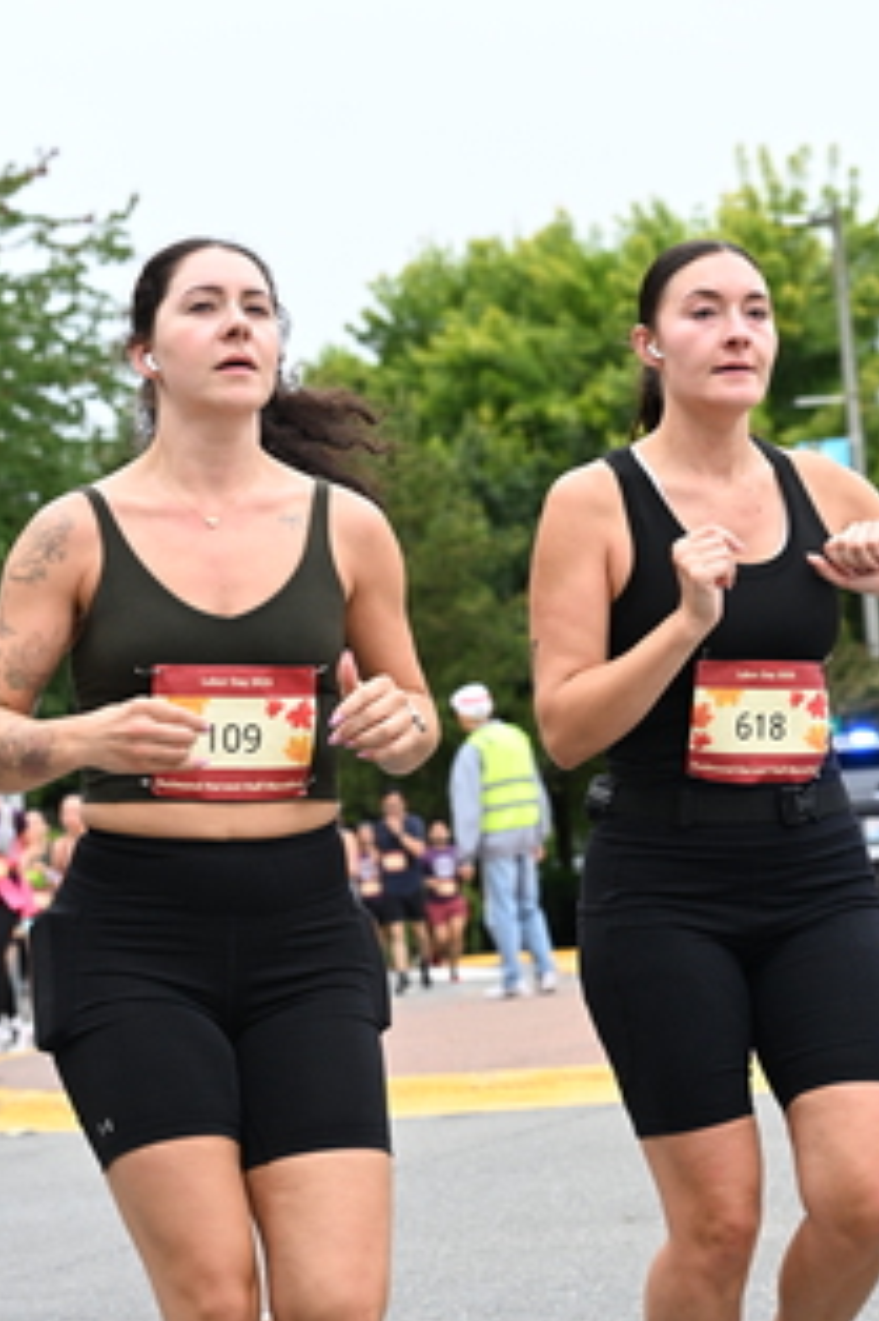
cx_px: 528
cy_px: 606
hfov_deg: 13.7
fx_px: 3666
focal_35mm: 100
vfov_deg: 20.4
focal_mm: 57
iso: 1600
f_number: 4
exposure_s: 1/800
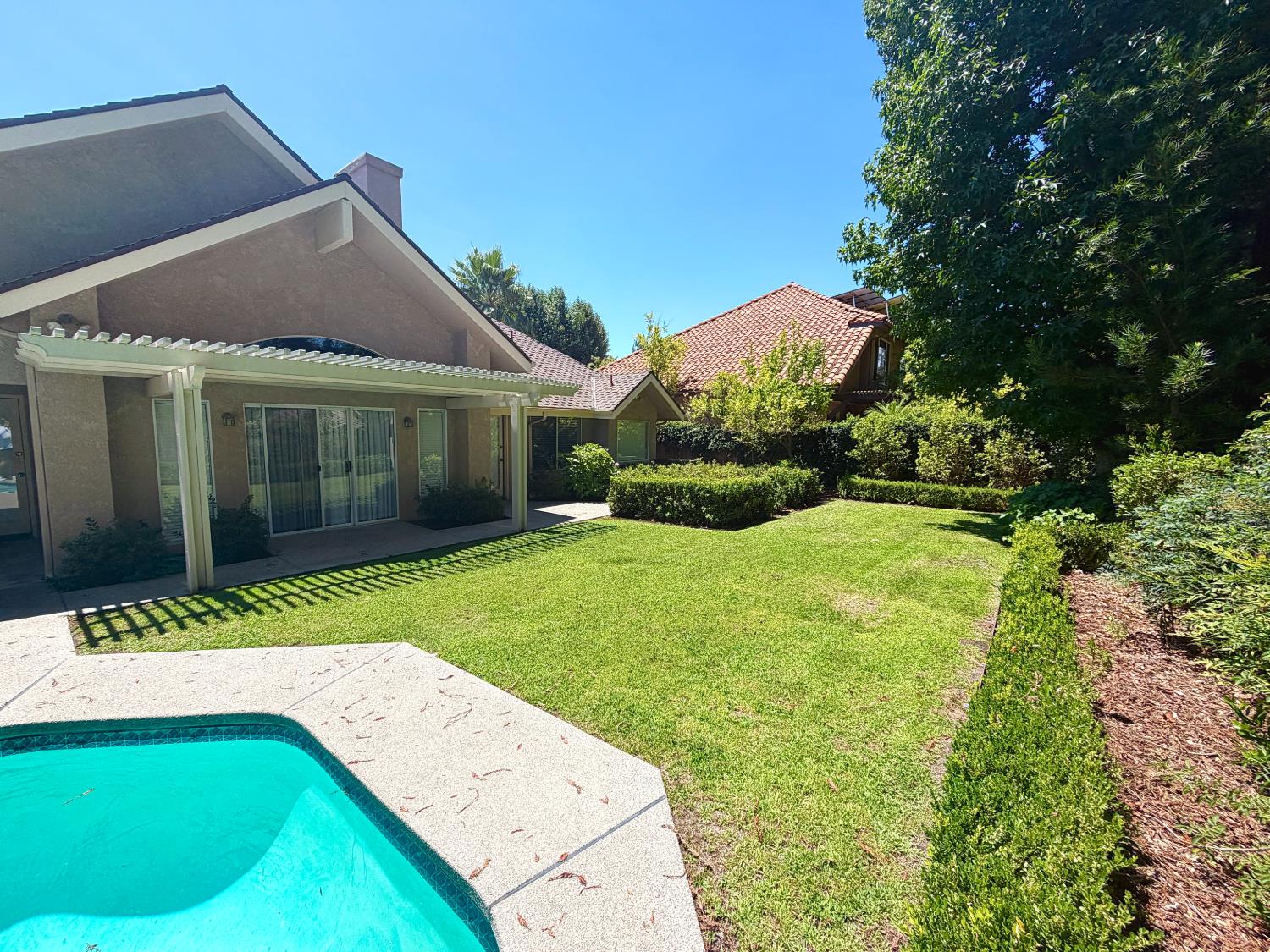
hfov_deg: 102.1
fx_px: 514
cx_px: 635
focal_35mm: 14
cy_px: 476
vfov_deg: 85.7
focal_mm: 2.22
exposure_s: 1/770
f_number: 2.2
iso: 32
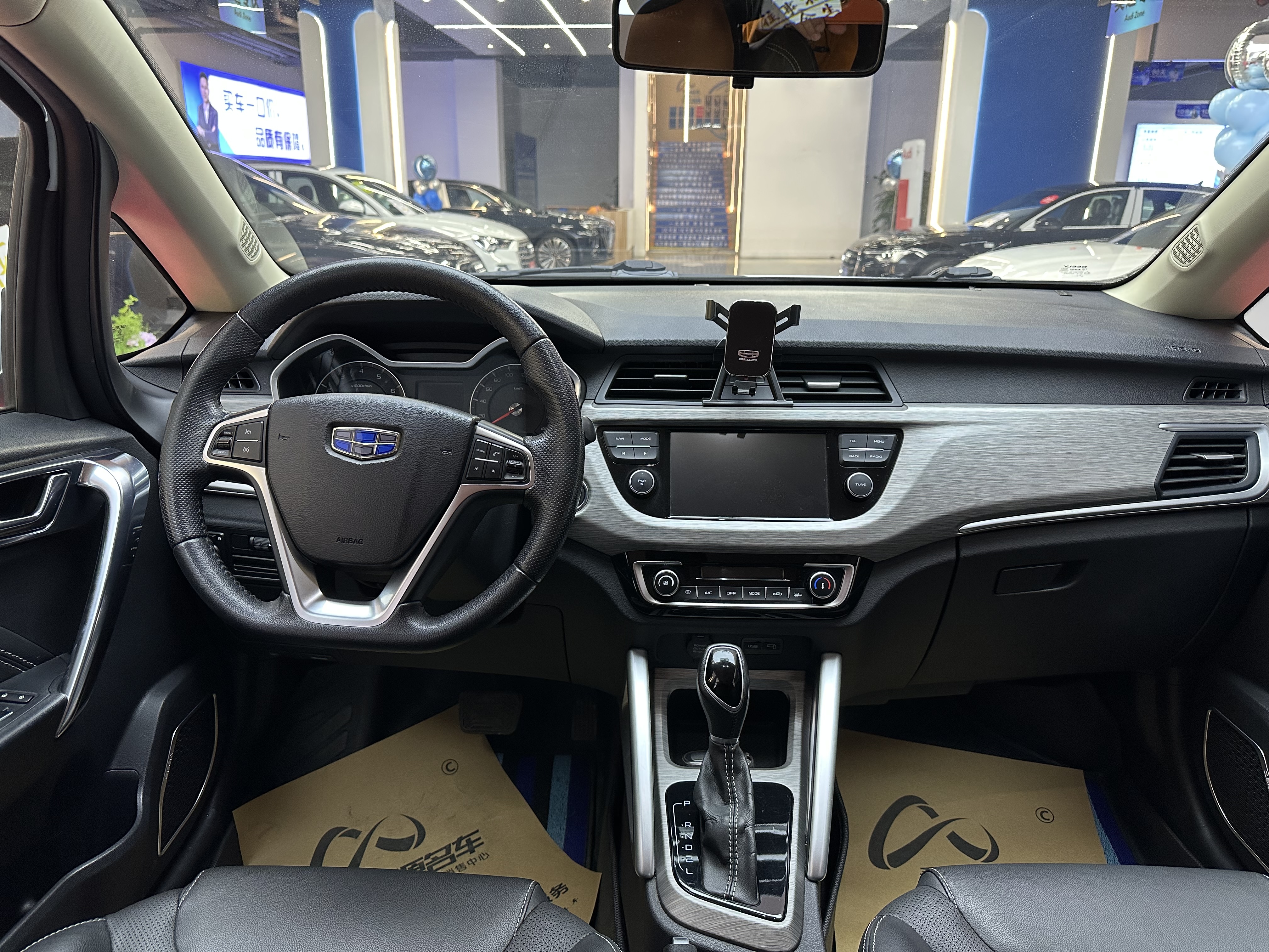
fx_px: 880
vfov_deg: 56.8
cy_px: 476
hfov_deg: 71.6
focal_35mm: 24
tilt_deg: -17.0
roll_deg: -0.8
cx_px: 634
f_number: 1.78
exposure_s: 1/50
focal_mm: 6.86
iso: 250
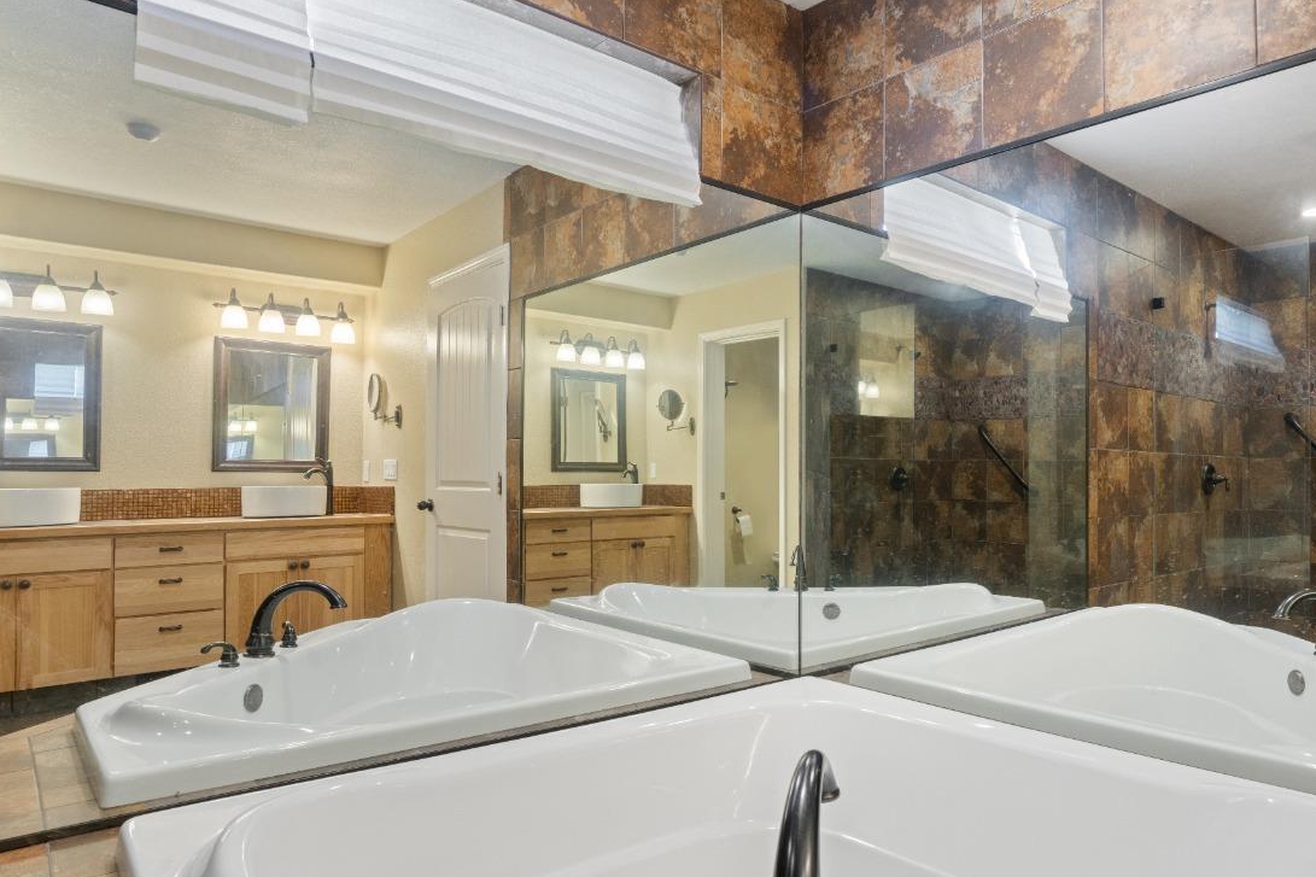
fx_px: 804
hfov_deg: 77.6
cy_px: 464
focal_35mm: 22
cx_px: 799
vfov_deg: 57.2
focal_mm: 16
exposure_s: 1/2
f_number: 9
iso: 400
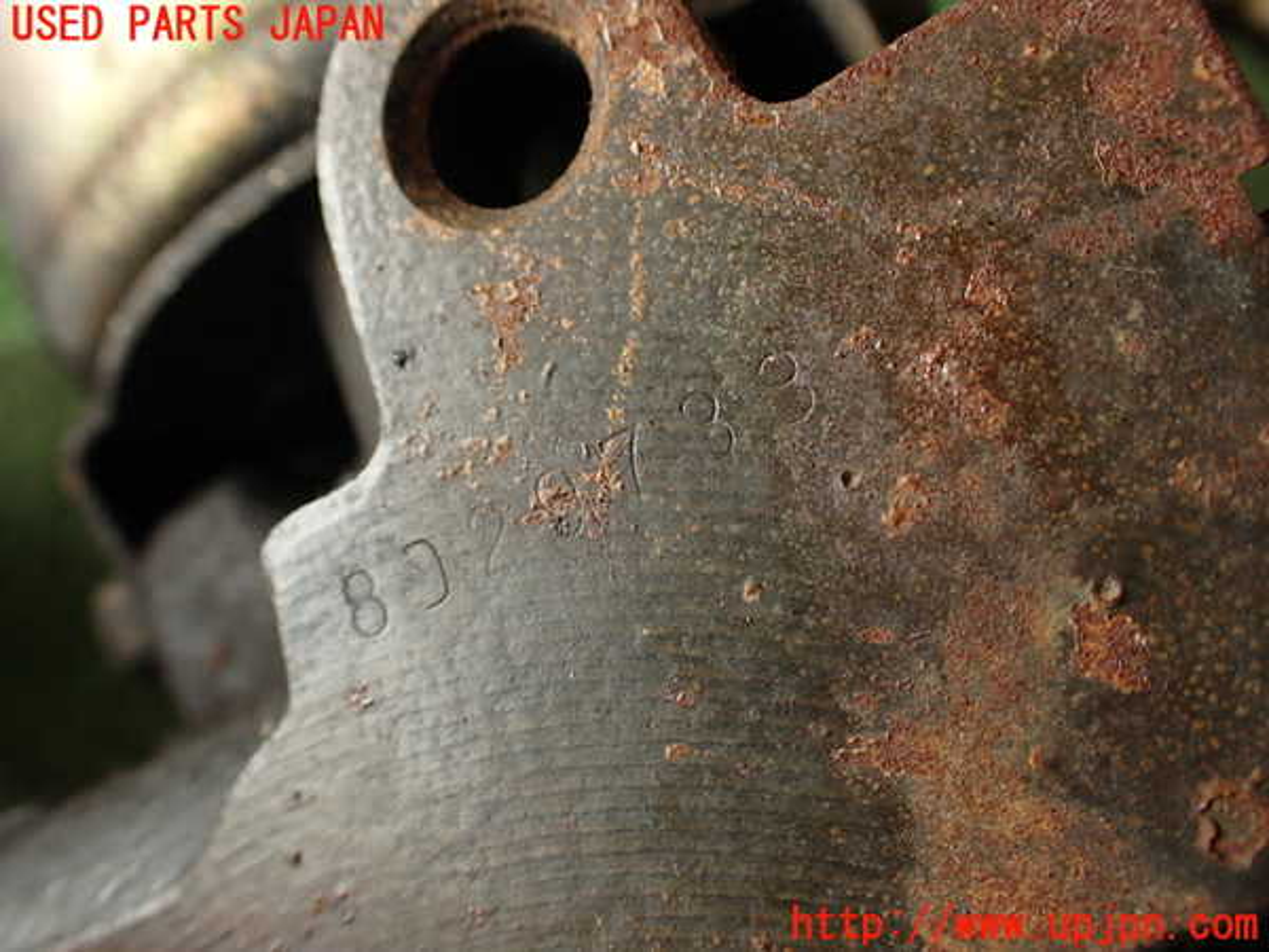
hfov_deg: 60.0
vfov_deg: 46.8
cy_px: 476
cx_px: 634
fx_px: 1100
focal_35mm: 30
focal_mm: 5.4
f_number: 3.2
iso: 100
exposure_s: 1/80
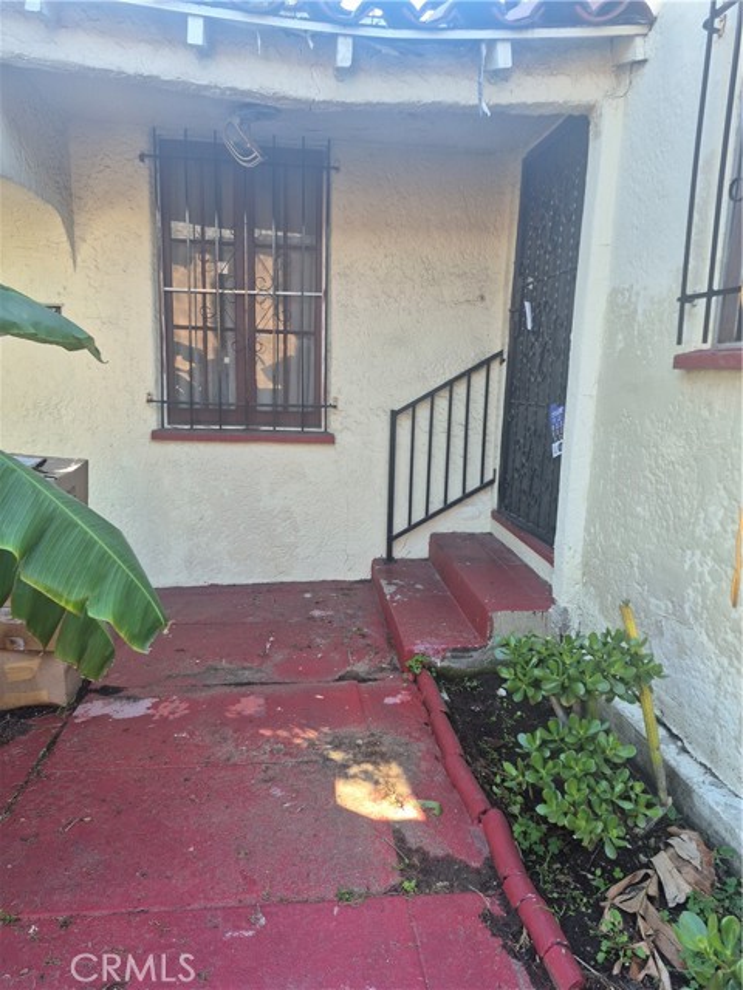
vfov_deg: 73.9
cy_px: 495
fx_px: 658
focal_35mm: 23
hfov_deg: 58.9
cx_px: 372
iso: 64
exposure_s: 1/180
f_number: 1.8
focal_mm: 5.4
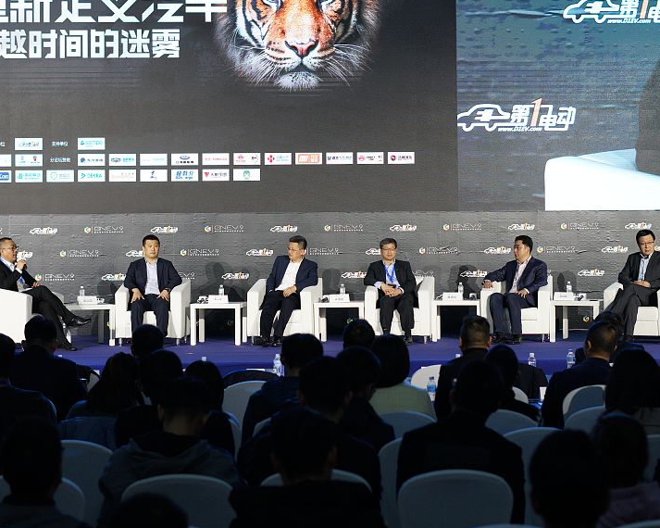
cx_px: 365
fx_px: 1543
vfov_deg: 19.4
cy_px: 189
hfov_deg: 24.1
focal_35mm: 79
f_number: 2.8
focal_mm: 50
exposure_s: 1/200
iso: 1000
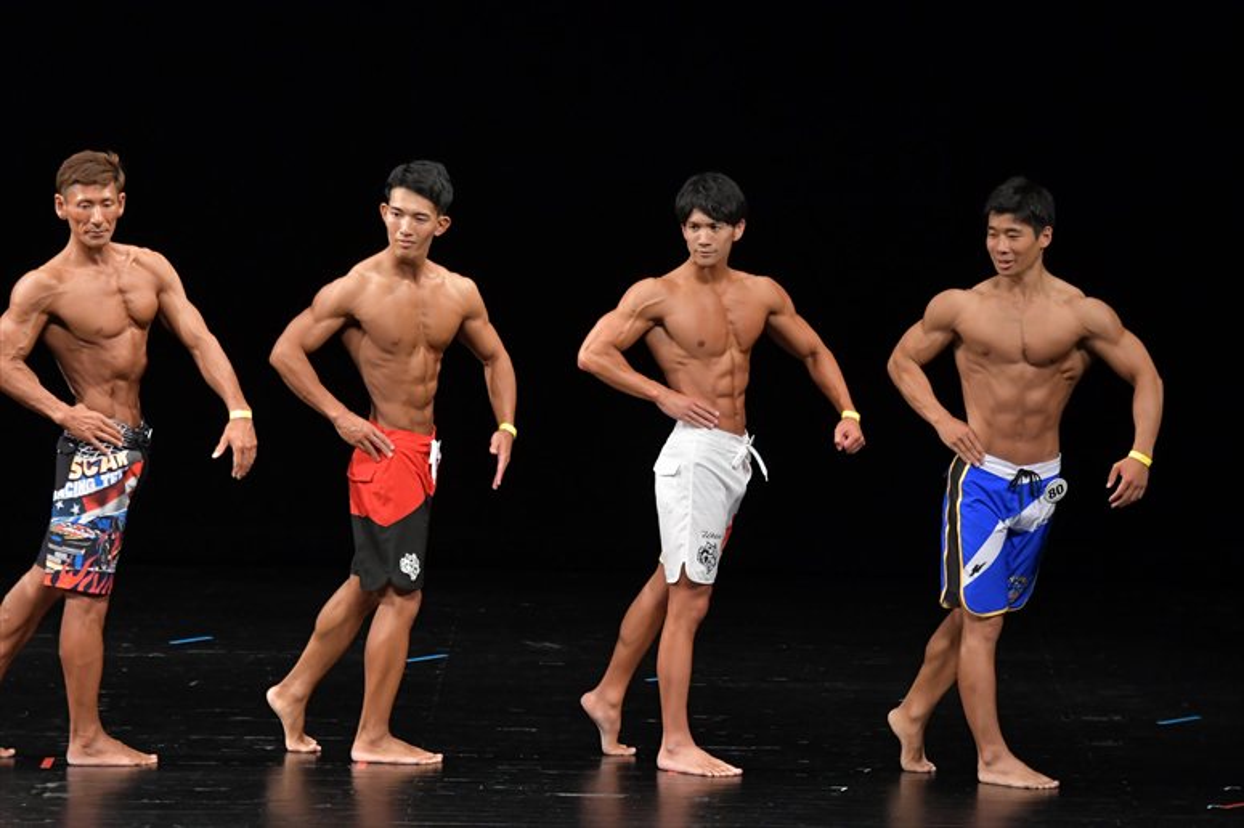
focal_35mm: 225
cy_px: 414
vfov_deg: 6.1
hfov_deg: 9.2
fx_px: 7771
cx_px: 622
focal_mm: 150
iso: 3200
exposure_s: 1/400
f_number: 5.6
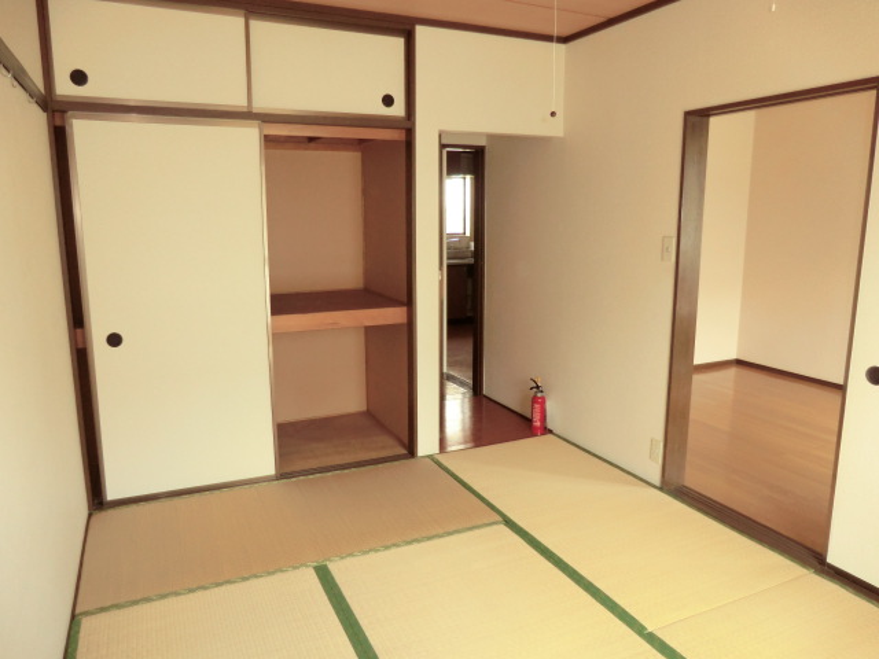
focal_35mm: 24
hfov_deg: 71.6
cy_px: 330
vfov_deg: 56.8
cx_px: 440
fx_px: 609
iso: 250
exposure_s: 1/60
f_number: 3.2
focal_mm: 4.3
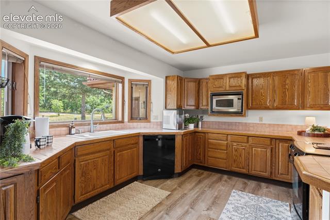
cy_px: 110
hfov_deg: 90.0
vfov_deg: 67.3
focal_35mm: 18
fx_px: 165
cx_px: 165
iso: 400
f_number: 8
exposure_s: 1/10
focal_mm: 12
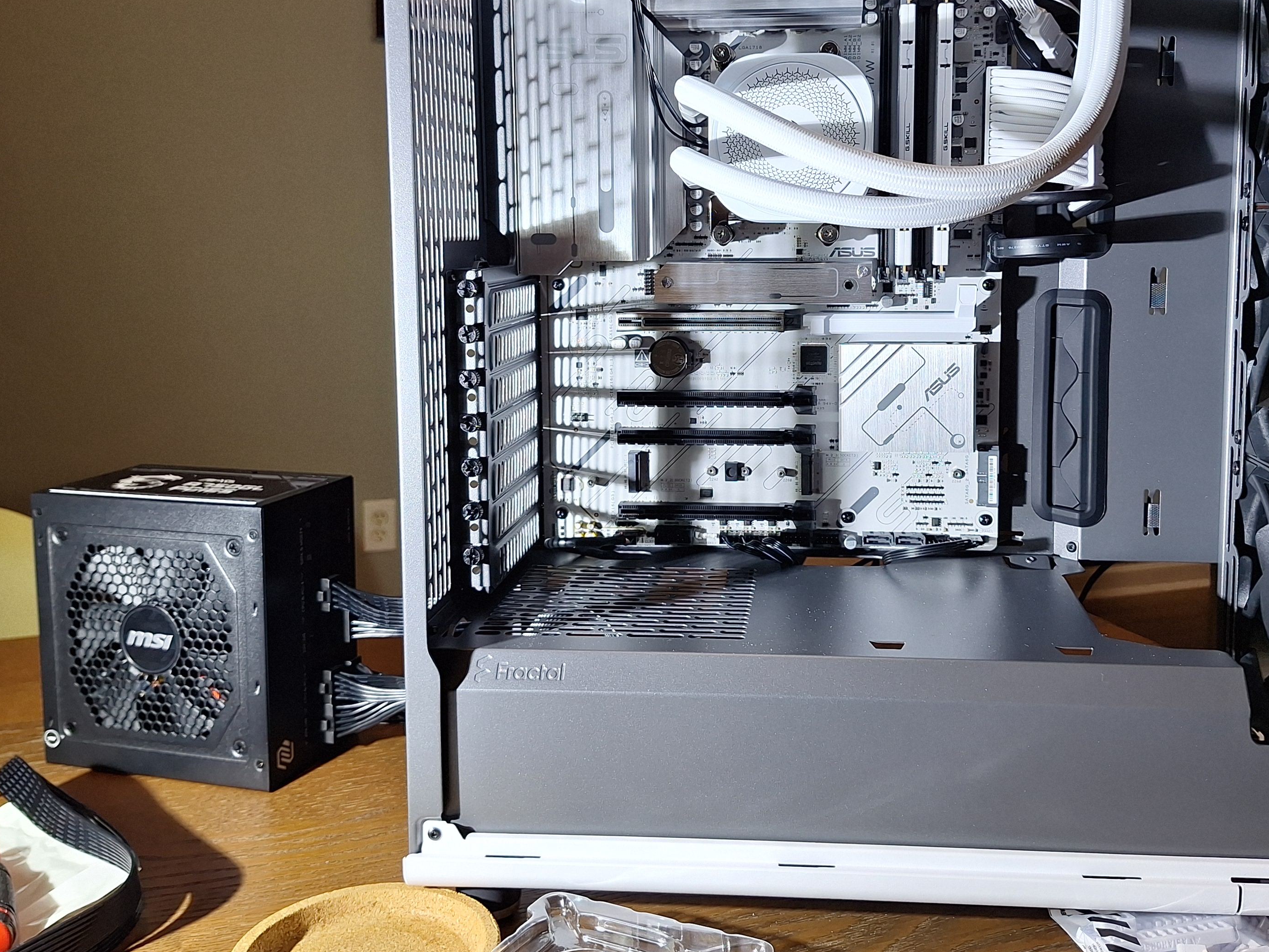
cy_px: 377
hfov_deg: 53.9
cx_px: 693
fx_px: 1246
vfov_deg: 41.6
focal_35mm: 34
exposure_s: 1/60
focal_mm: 5.54
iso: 64
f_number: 1.8
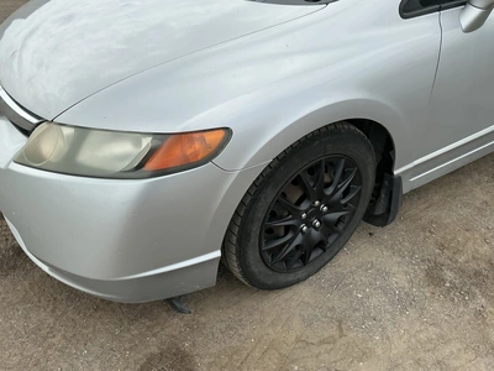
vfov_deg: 49.7
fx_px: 400
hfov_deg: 63.4
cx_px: 247
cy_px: 186
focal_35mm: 28
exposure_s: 1/1144
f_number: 1.8
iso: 25
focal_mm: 3
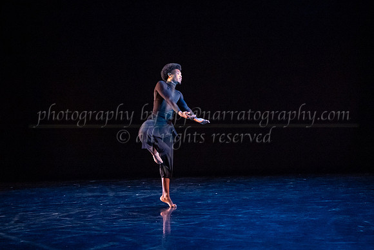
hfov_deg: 37.1
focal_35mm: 53
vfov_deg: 25.3
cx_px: 222
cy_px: 113
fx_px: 556
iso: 6400
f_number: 2.8
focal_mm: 45
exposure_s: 1/250
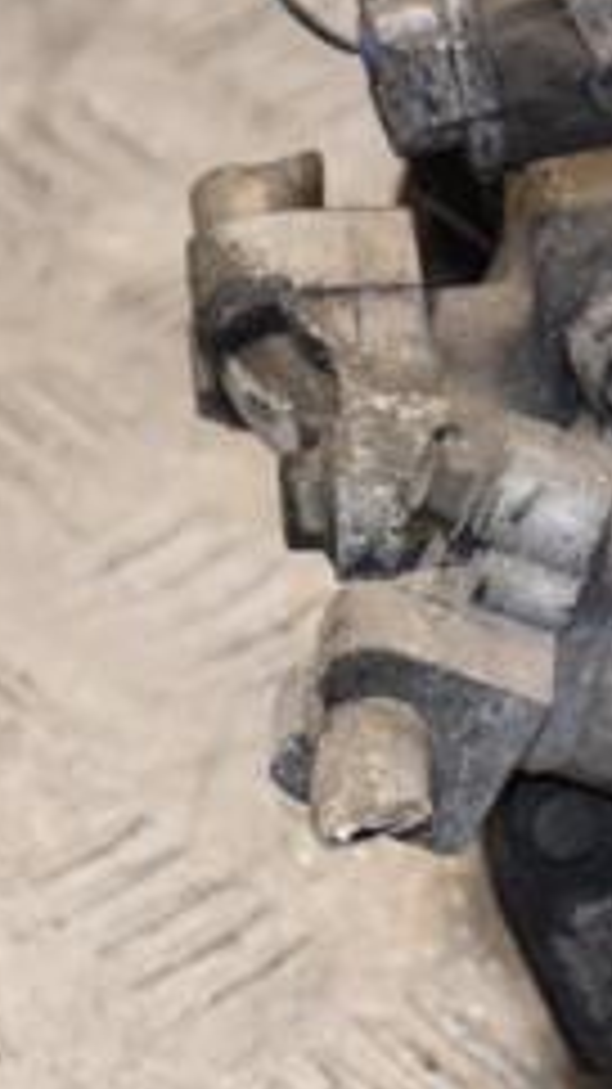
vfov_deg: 7.4
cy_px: 698
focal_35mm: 292
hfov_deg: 4.1
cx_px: 630
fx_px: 8439
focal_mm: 75
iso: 800
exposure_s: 1/125
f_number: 5.3
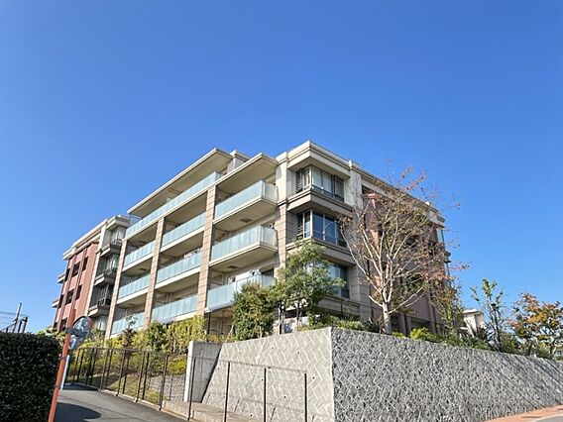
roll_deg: -0.6
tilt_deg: +24.9
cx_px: 282
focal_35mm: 26
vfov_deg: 53.1
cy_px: 211
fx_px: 423
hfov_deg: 67.3
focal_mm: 4.2
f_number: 1.6
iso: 32
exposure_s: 1/910
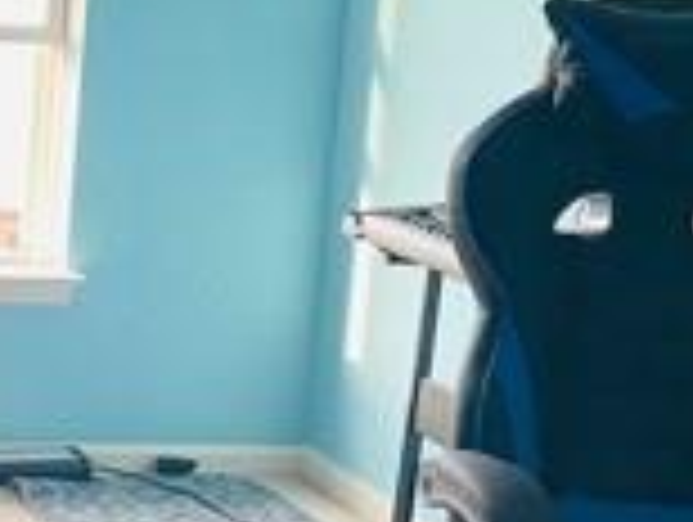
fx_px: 2165
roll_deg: -3.2
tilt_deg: -8.6
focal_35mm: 108
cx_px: -274
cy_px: 90
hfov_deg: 16.8
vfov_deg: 13.7
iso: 250
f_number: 1.6
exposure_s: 1/60
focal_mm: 5.1
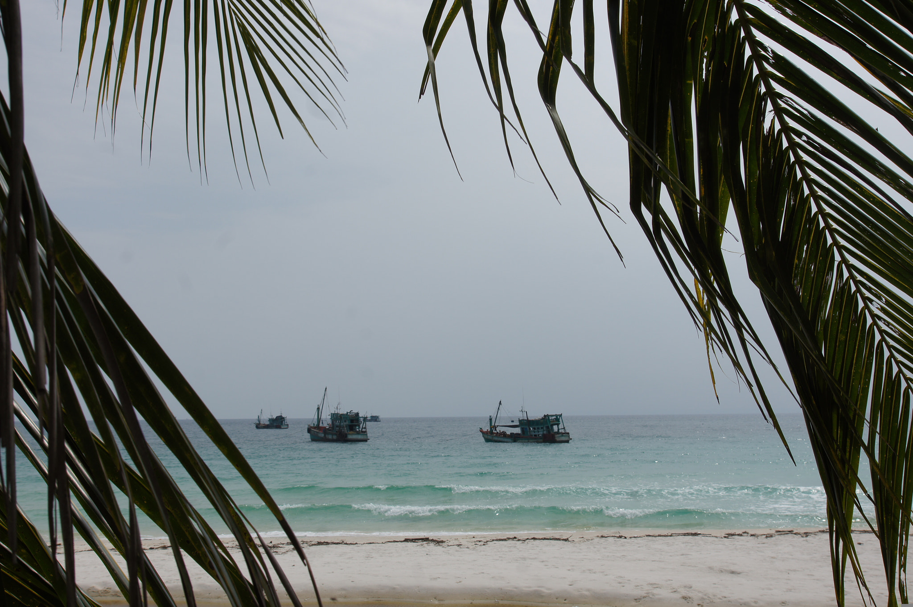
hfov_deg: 46.4
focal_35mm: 42
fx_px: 1064
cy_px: 304
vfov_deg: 31.8
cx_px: 456
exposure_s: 1/500
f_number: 10
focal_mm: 28
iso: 100
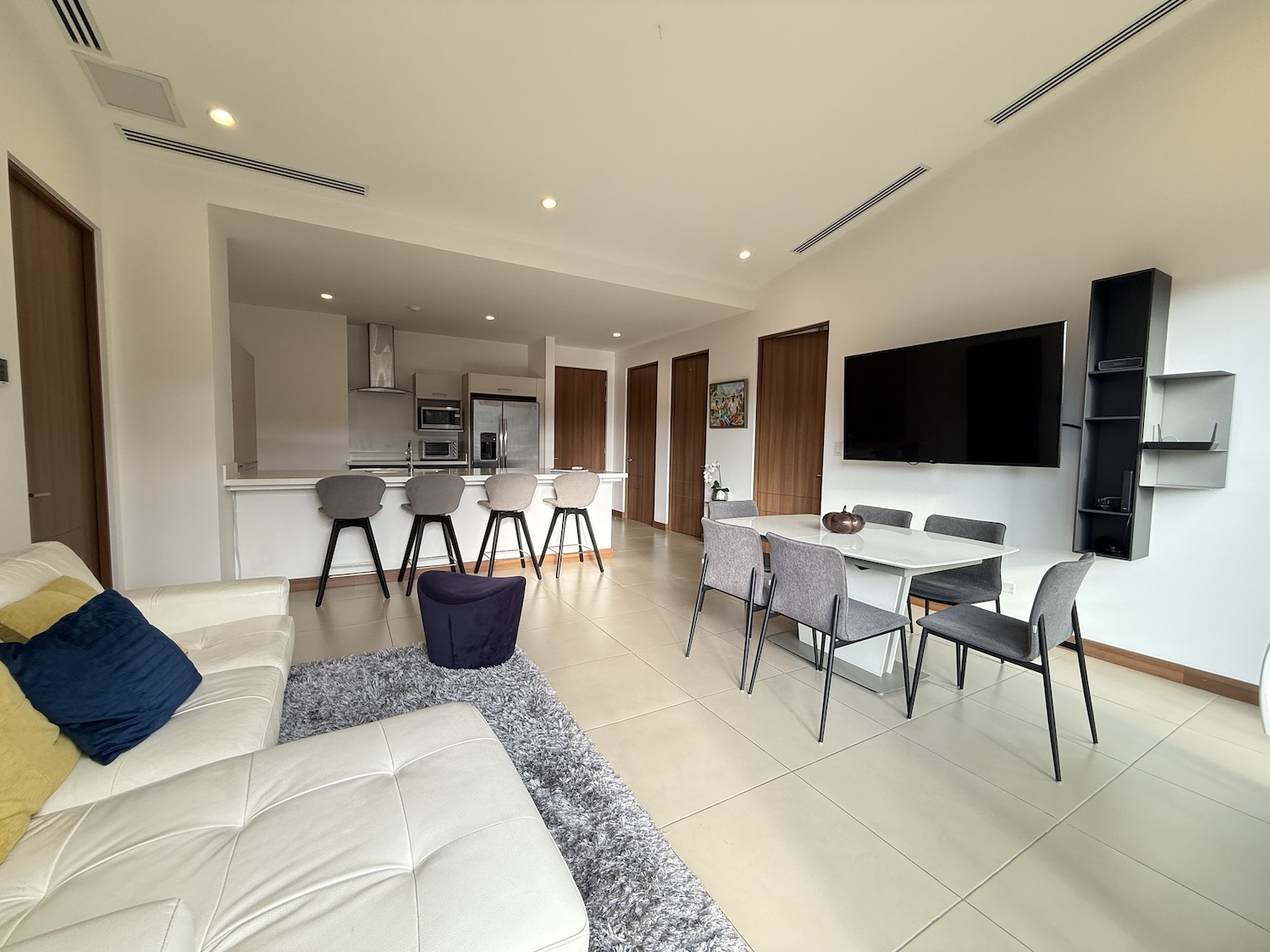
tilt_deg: -3.4
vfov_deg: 85.7
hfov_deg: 102.1
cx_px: 635
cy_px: 476
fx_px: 514
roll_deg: -1.0
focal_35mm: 14
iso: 160
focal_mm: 2.22
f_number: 2.2
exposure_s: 1/120
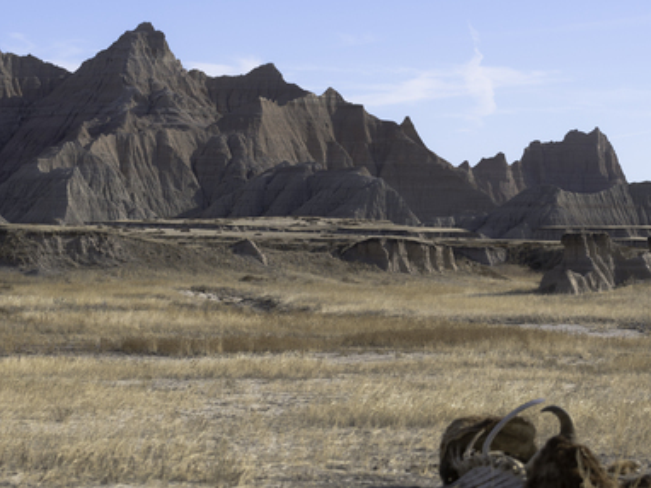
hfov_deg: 13.3
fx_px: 2782
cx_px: 407
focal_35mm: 148
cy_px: 259
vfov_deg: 10.0
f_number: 5
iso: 100
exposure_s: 1/1600
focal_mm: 70
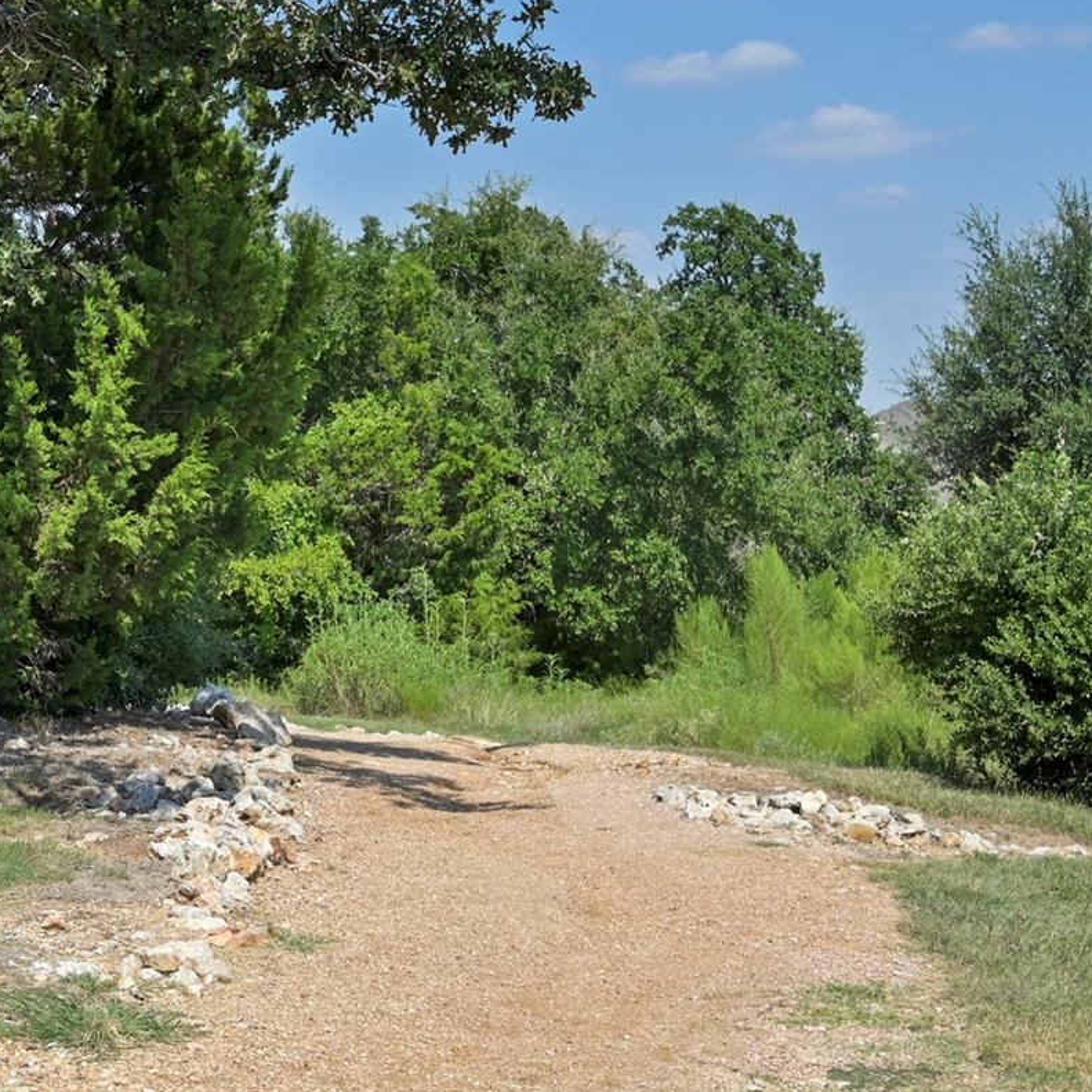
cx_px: -95
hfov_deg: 24.4
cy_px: 569
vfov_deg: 26.1
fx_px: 2356
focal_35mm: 66
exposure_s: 1/2000
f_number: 8
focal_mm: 30
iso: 500
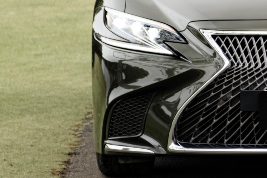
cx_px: 406
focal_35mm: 285
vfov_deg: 4.8
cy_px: -7
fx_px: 2113
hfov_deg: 7.1
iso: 200
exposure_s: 1/250
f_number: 2.8
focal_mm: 55
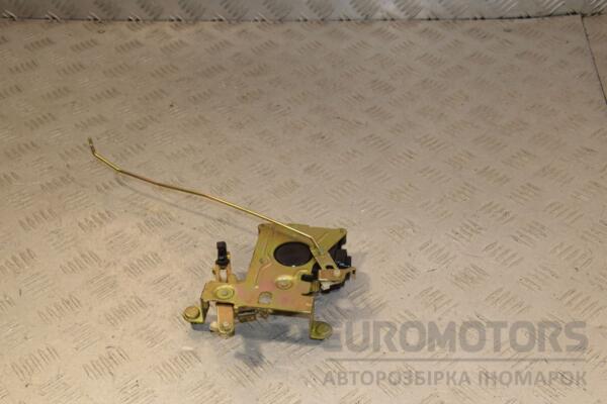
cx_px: 304
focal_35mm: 51
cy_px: 202
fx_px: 860
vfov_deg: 26.5
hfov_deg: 38.9
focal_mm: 34
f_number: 10
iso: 800
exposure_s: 1/200
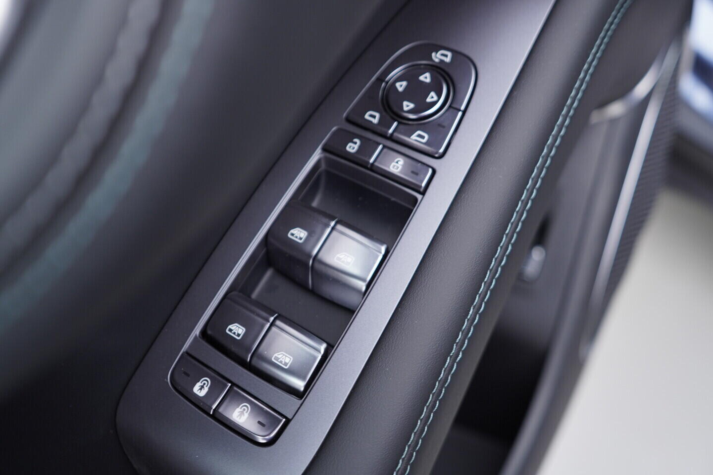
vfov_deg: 36.9
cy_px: 238
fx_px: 713
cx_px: 356
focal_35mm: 36
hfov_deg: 53.1
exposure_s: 1/40
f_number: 2.8
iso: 200
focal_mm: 24
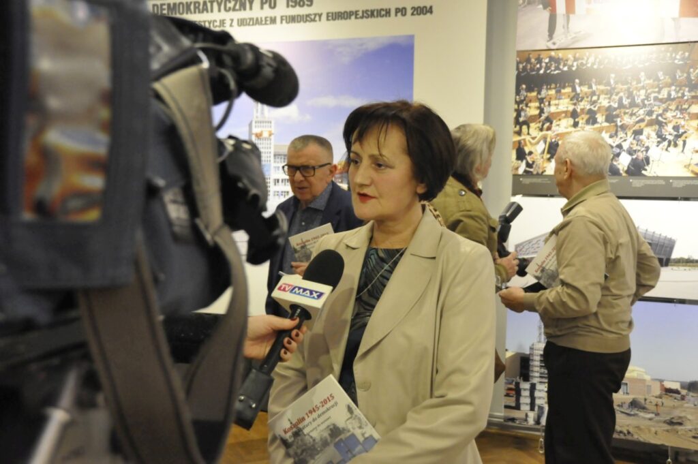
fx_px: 843
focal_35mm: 44
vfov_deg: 30.8
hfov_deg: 45.0
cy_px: 232
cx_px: 349
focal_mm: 29
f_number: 5.6
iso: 3200
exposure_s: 1/125
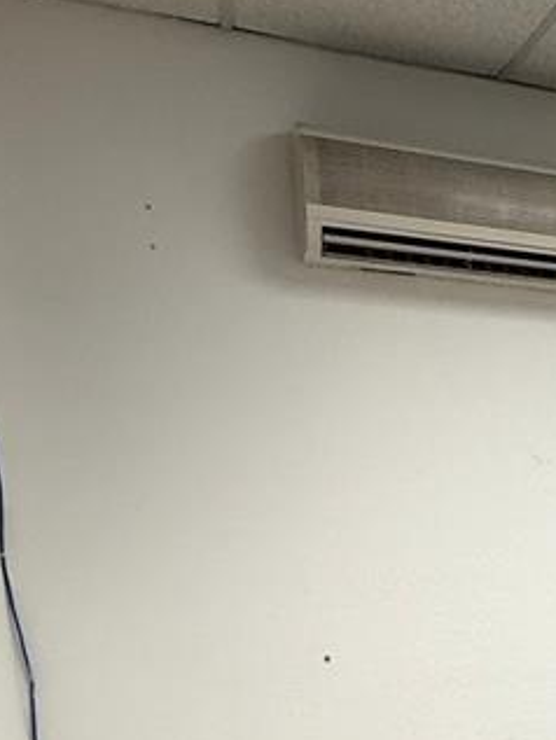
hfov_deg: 22.9
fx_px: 1134
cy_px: 791
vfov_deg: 32.3
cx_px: 813
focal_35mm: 53
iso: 80
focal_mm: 2.22
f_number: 2.2
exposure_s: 1/120
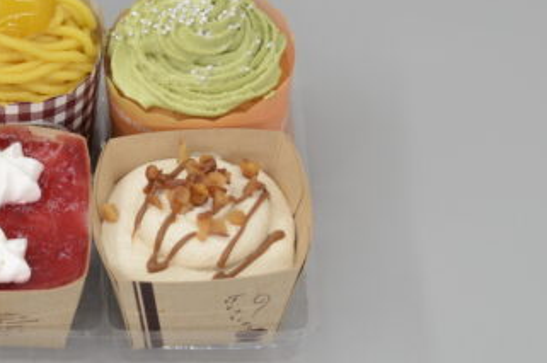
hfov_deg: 12.2
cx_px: 3
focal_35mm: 167
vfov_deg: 8.2
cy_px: 144
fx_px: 2534
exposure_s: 1/60
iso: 400
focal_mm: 55
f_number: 13
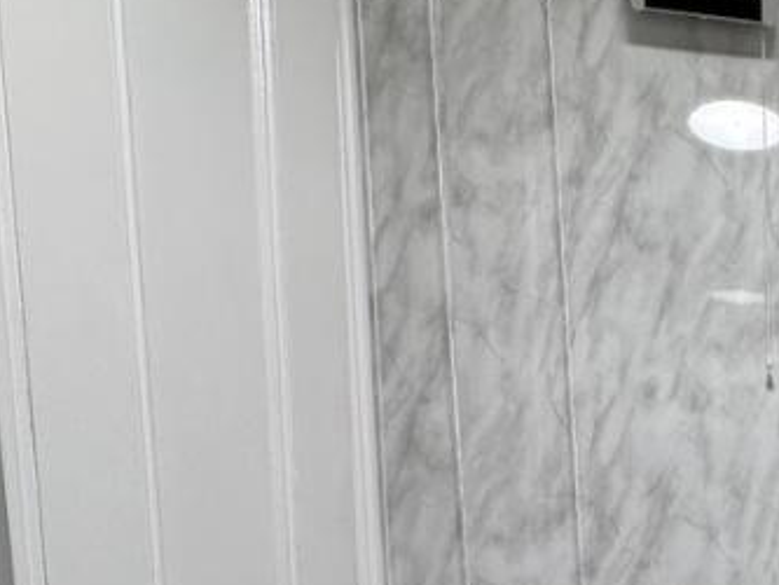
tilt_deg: -5.7
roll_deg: +0.3
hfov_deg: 35.0
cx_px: 931
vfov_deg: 29.9
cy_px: 658
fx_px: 968
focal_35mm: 43
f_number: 2.2
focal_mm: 2.22
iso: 250
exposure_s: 1/100
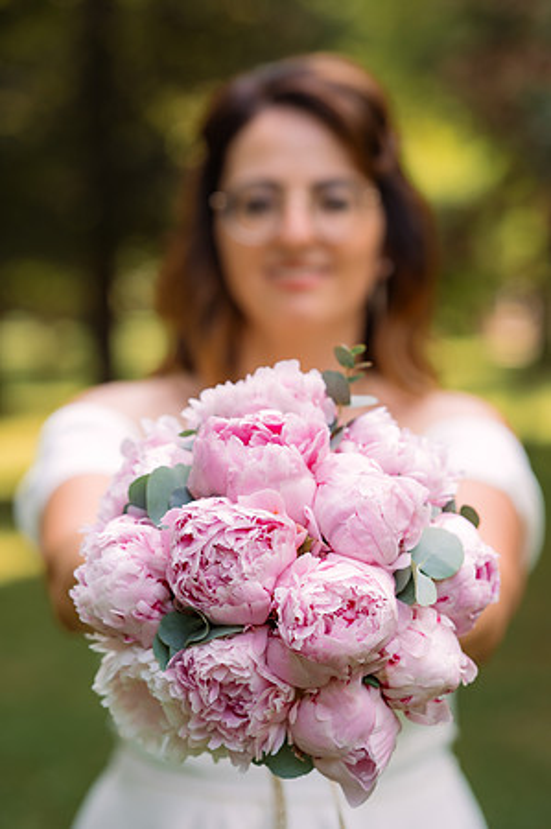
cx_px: 276
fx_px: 1956
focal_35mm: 85
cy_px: 414
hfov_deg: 16.0
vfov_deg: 23.9
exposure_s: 1/400
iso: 400
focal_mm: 85
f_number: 3.2
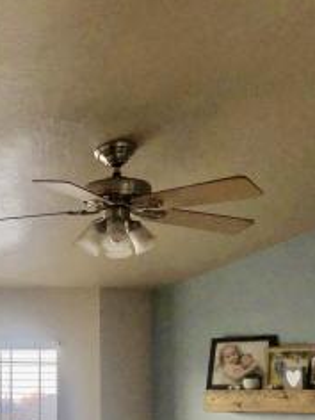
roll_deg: -2.5
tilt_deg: +5.9
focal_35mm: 76
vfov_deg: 25.3
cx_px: -182
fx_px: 922
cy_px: 327
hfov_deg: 17.2
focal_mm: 4
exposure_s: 1/432
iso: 20
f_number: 1.8
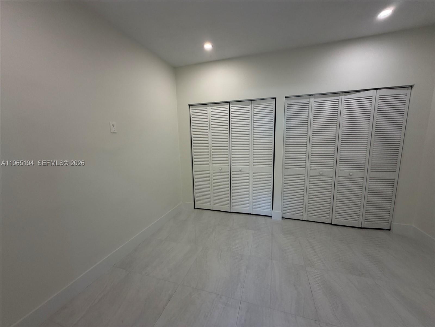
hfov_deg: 102.1
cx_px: 218
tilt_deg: -9.4
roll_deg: +1.8
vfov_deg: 85.7
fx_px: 176
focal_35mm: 14
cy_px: 164
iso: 125
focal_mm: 2.22
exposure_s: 1/121
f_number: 2.2
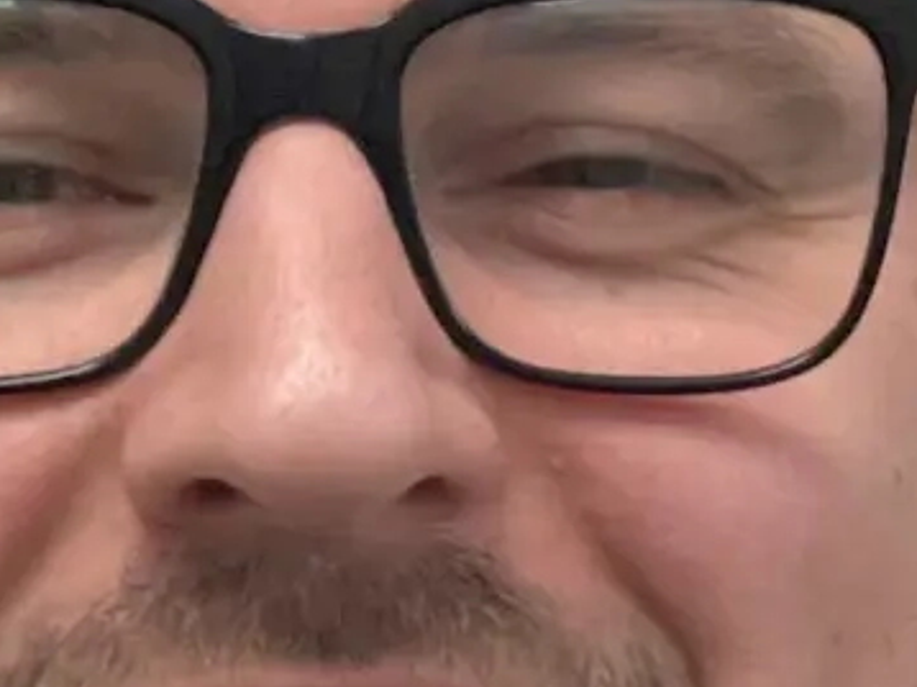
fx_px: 9848
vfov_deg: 4.0
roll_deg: -1.0
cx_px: -64
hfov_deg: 5.3
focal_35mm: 372
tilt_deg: +1.6
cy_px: 777
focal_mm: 6
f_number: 2
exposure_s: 1/100
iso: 200
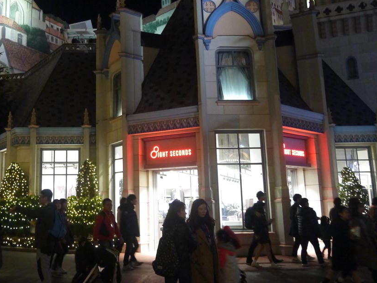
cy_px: 108
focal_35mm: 41
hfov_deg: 44.8
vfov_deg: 35.0
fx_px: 447
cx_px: 112
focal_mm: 14
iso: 1600
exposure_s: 1/40
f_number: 3.5
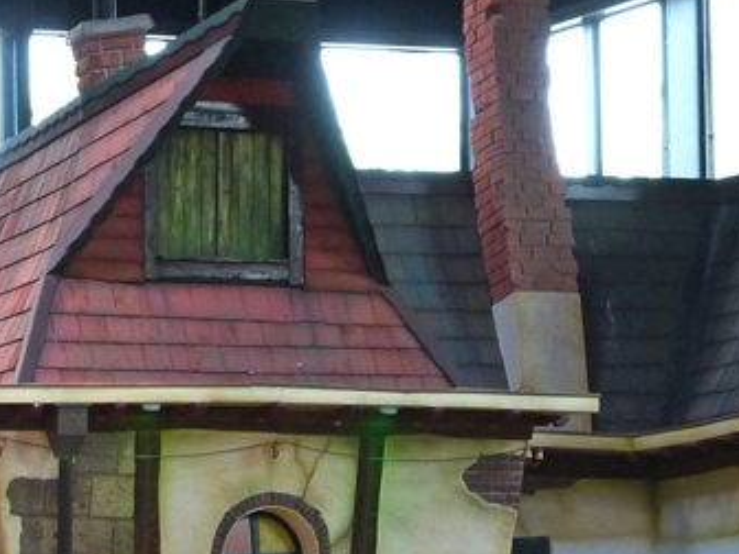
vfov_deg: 4.5
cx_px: 515
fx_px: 7045
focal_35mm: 330
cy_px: 552
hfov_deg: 6.0
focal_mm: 20.1
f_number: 3.5
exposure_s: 1/30
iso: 400
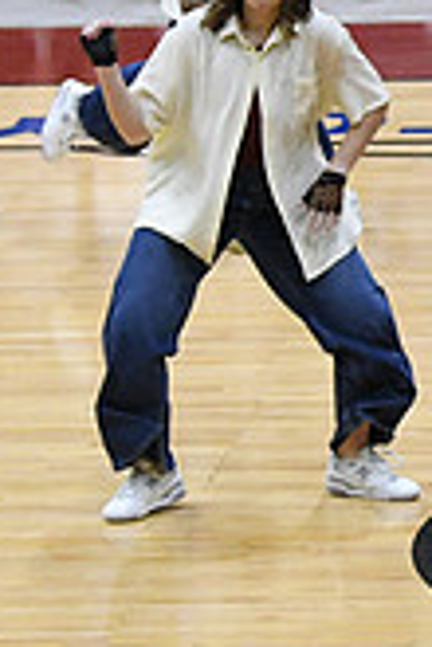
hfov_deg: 3.6
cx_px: 1111
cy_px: 422
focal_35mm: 379
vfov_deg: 5.4
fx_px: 6821
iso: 3200
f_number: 4
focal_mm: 72
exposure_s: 1/250
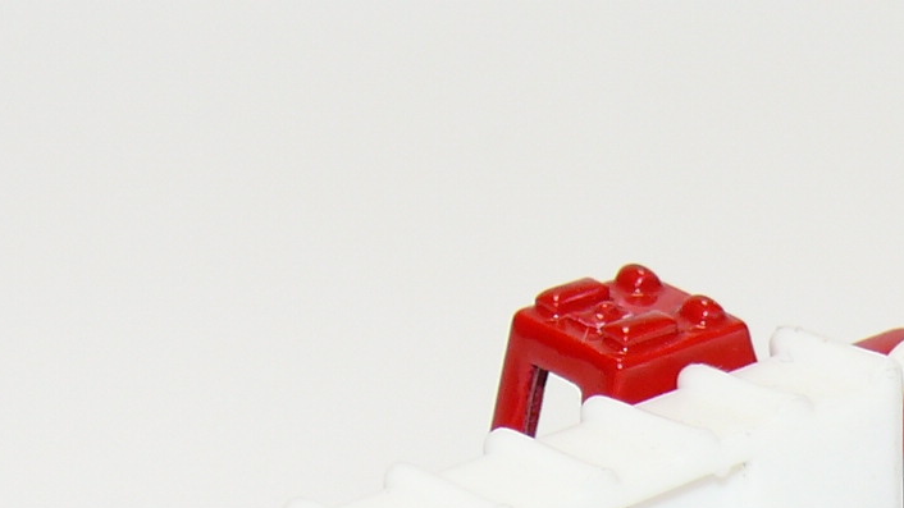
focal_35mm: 252
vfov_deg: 4.8
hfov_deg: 8.6
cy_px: 758
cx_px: 476
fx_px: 6040
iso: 100
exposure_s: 1/30
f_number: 4
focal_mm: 13.4
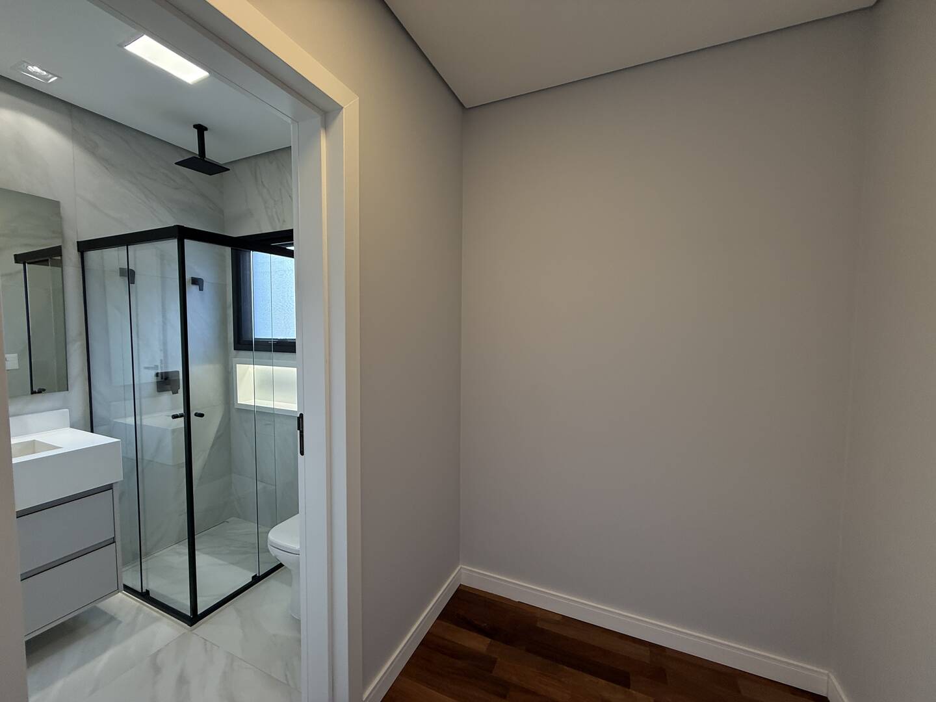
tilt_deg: -2.2
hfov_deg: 102.1
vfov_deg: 85.7
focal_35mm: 14
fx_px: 379
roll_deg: -0.7
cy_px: 351
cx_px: 468
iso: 125
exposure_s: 1/120
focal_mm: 2.22
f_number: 2.2
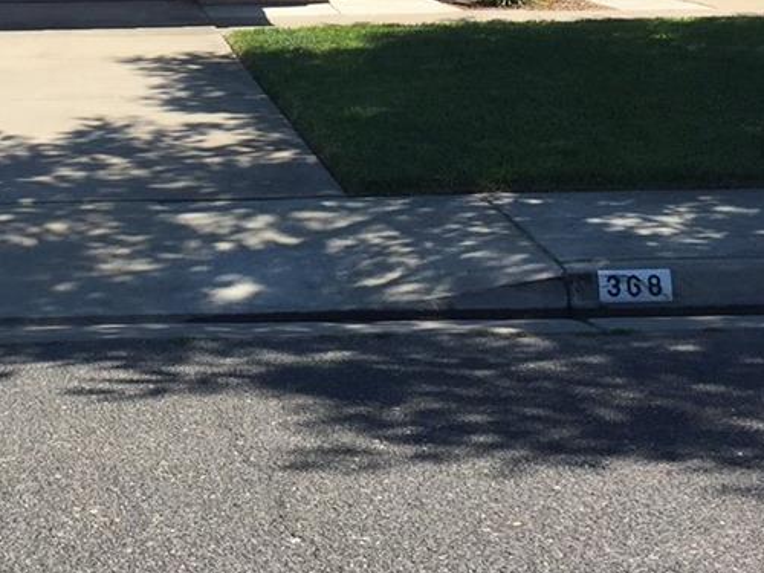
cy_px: -121
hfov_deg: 22.2
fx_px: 1920
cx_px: 167
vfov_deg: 16.3
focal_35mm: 87
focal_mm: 4.15
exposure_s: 1/1647
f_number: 2.2
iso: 32
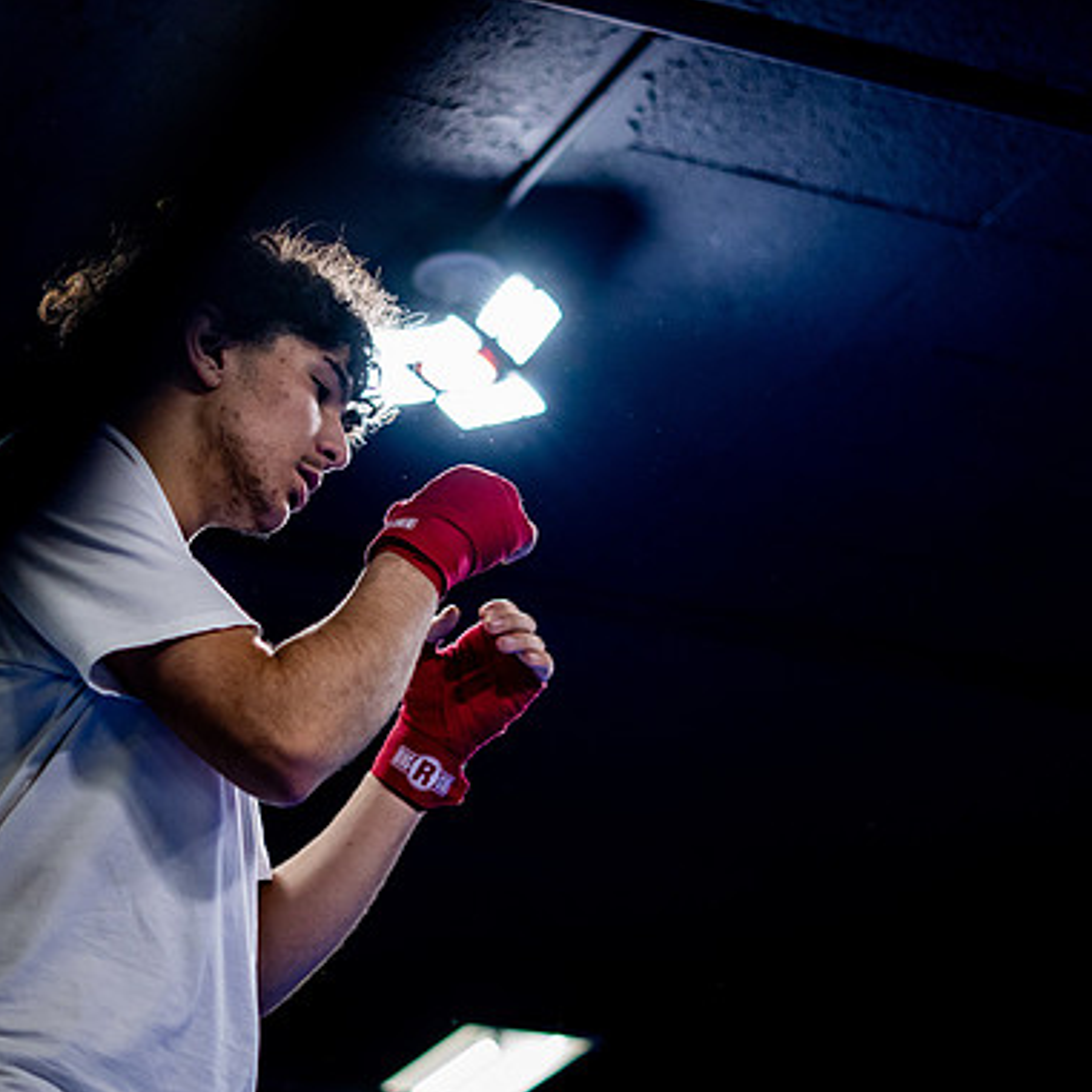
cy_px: 552
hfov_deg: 17.9
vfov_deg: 17.9
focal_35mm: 97
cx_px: 387
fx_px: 3462
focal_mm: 50
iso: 1600
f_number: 1.8
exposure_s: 1/500
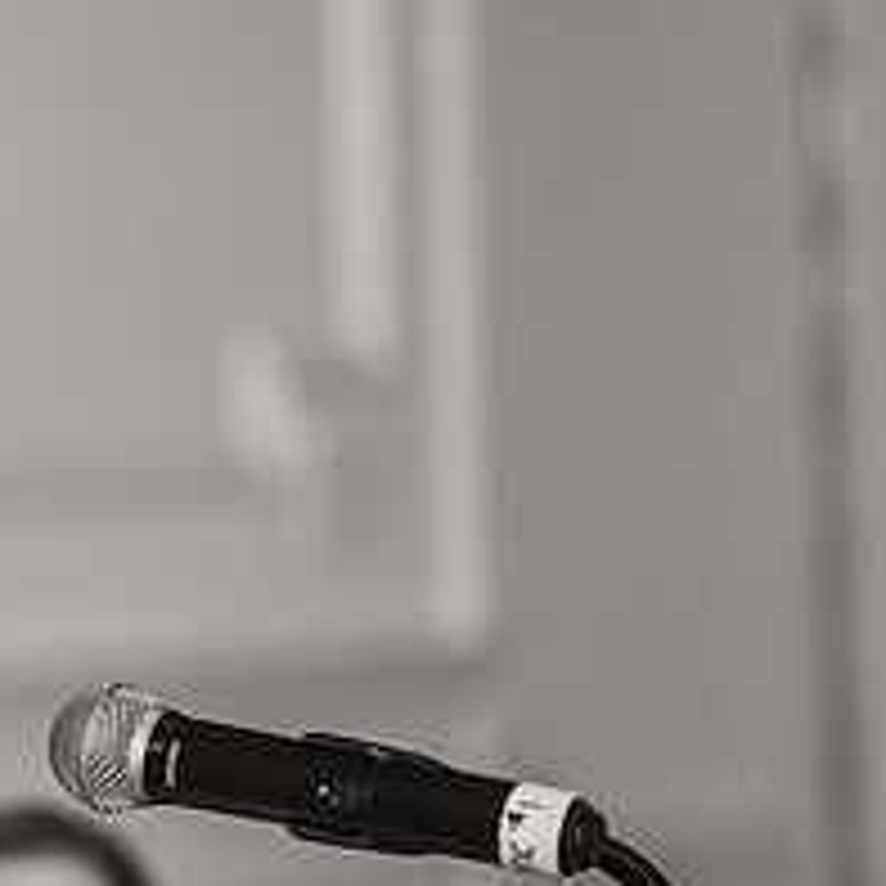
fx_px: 14508
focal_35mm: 501
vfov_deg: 3.5
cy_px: 546
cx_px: -333
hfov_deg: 3.5
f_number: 3.5
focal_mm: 200
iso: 800
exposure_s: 1/125
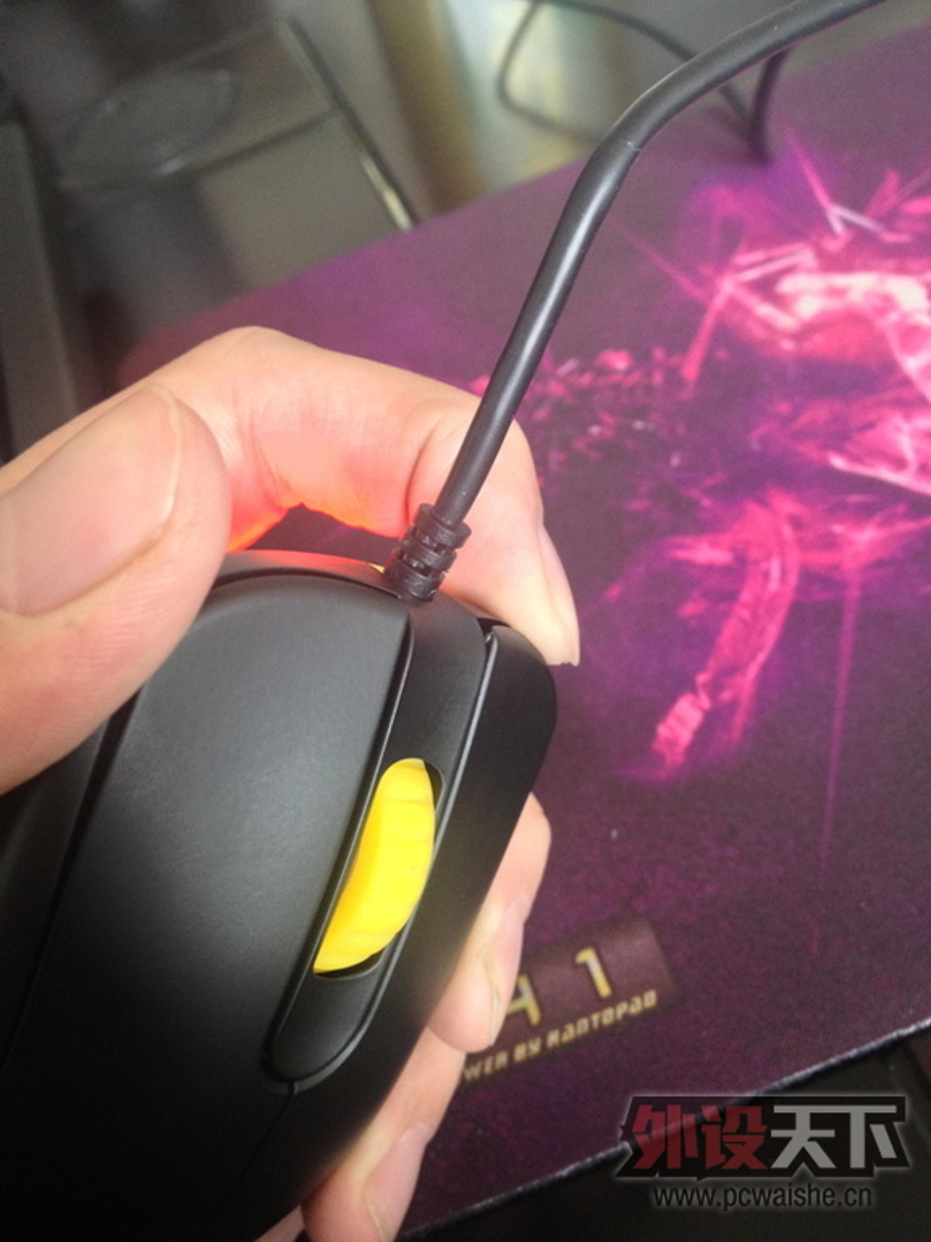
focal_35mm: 35
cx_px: 466
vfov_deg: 52.6
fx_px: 1255
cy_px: 621
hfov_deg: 40.7
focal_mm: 4.28
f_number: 2.4
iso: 125
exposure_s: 1/20
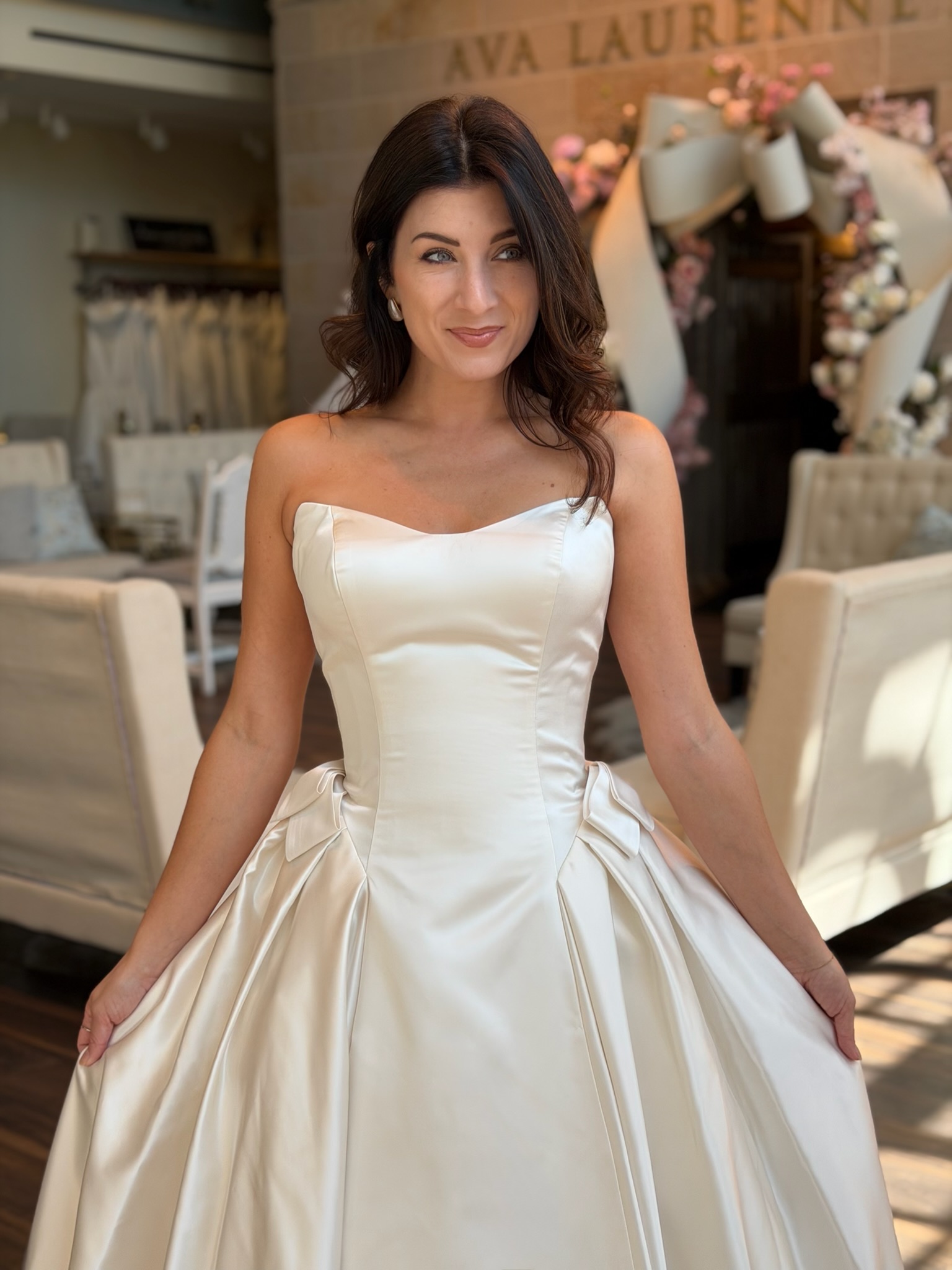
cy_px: 635
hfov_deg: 30.3
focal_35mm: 48
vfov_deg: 39.7
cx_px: 476
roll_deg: +0.4
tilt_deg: -9.9
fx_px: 1760
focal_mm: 6.76
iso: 64
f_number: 1.78
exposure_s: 1/481
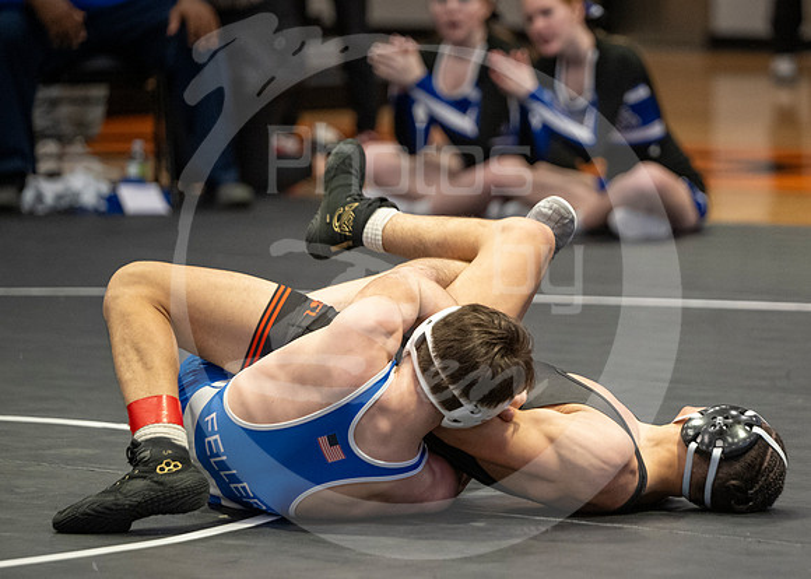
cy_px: 419
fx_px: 6313
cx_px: 531
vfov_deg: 5.2
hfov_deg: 7.3
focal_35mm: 274
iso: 3200
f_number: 2.8
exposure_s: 1/1000
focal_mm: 175
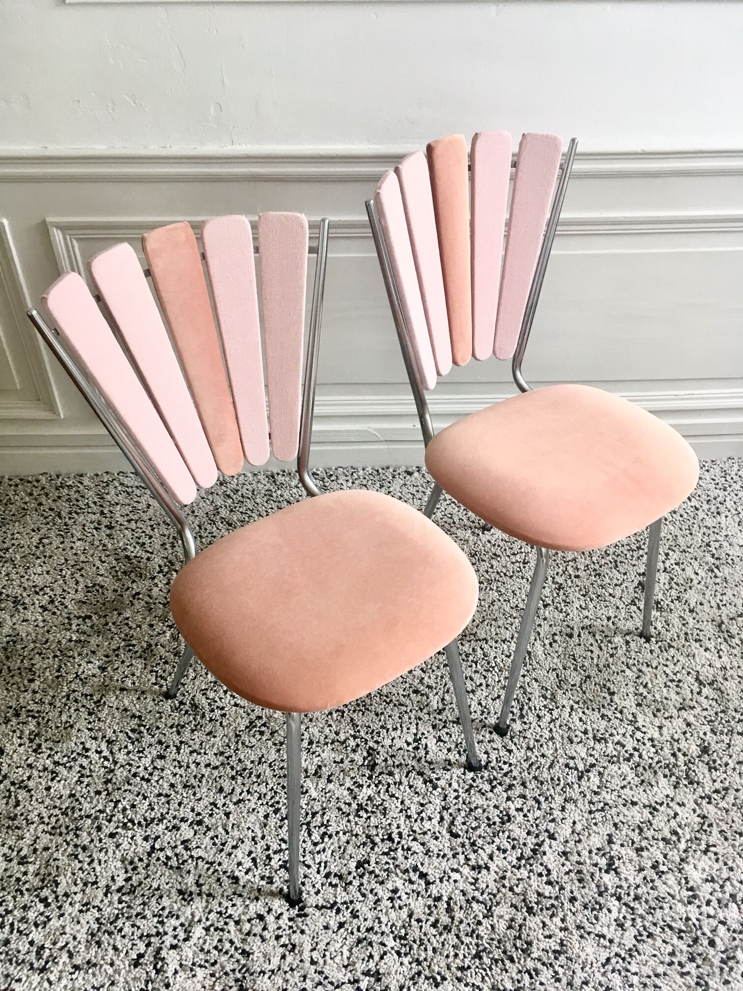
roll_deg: -1.8
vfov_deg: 61.7
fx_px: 830
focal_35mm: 29
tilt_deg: -42.9
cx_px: 372
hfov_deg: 48.2
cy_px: 496
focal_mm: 4.15
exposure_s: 1/33
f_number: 2.2
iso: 100
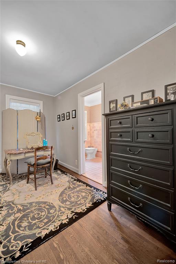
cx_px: 88
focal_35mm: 14
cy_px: 132
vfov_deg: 104.3
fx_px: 103
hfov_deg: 81.2
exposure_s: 1.6
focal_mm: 14
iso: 100
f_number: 9
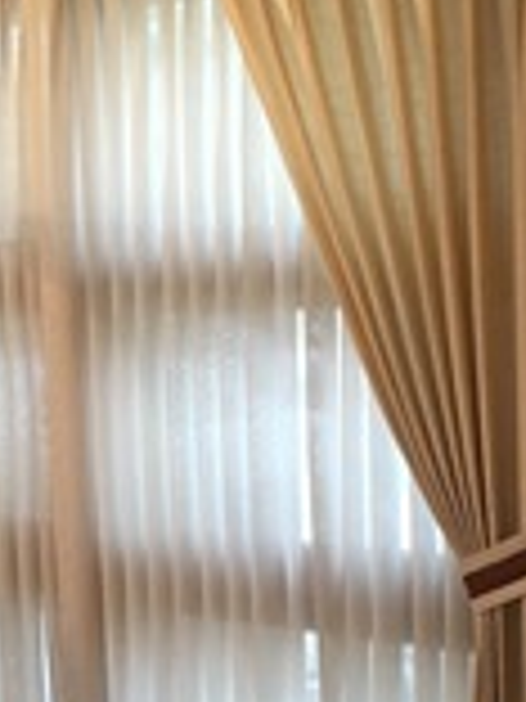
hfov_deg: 16.6
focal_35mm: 89
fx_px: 1803
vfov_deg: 21.8
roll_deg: +0.6
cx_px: 265
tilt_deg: -7.6
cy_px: 549
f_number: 2.2
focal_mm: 4.15
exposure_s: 1/15
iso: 80
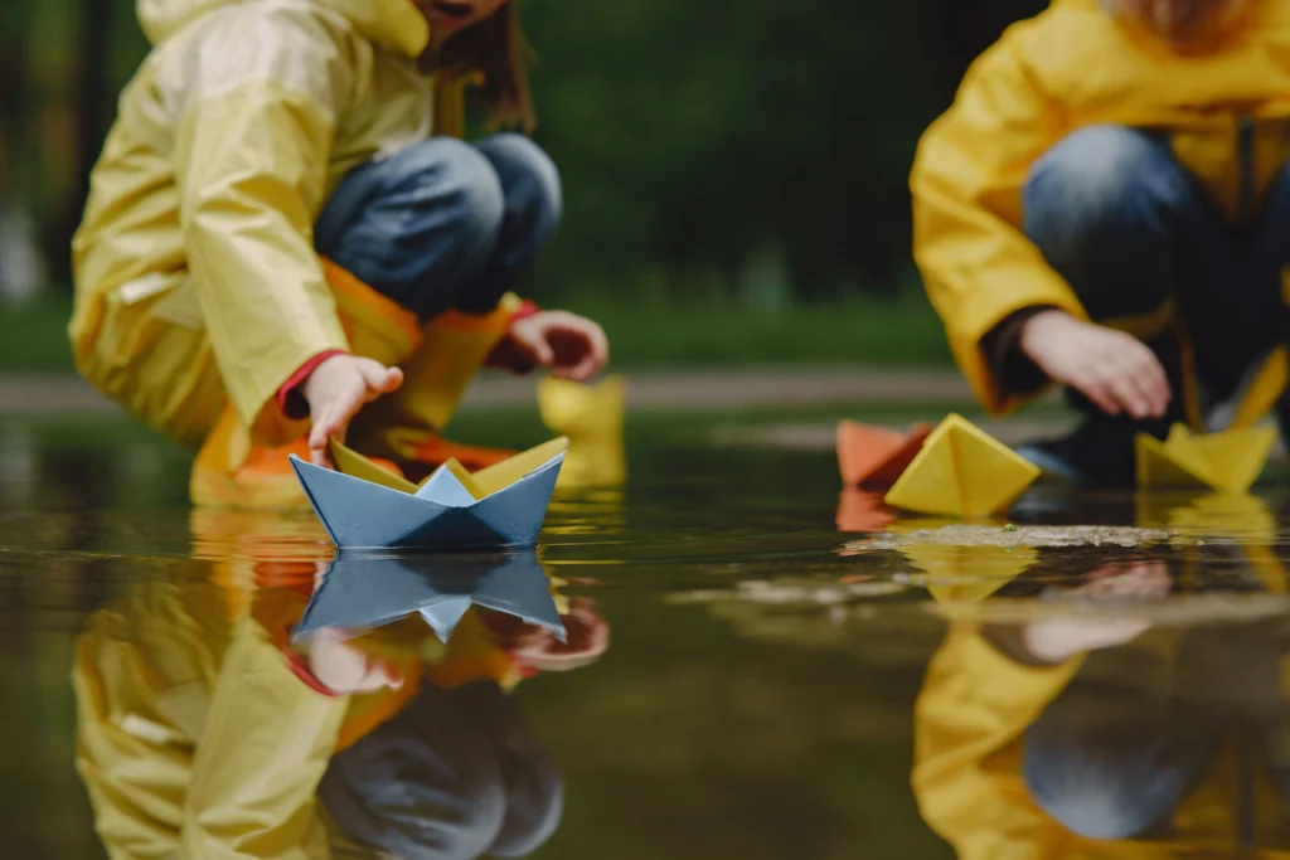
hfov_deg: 23.9
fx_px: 3046
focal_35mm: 85
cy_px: 430
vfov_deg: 16.1
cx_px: 645
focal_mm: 85
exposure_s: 1/800
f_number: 3.2
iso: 500
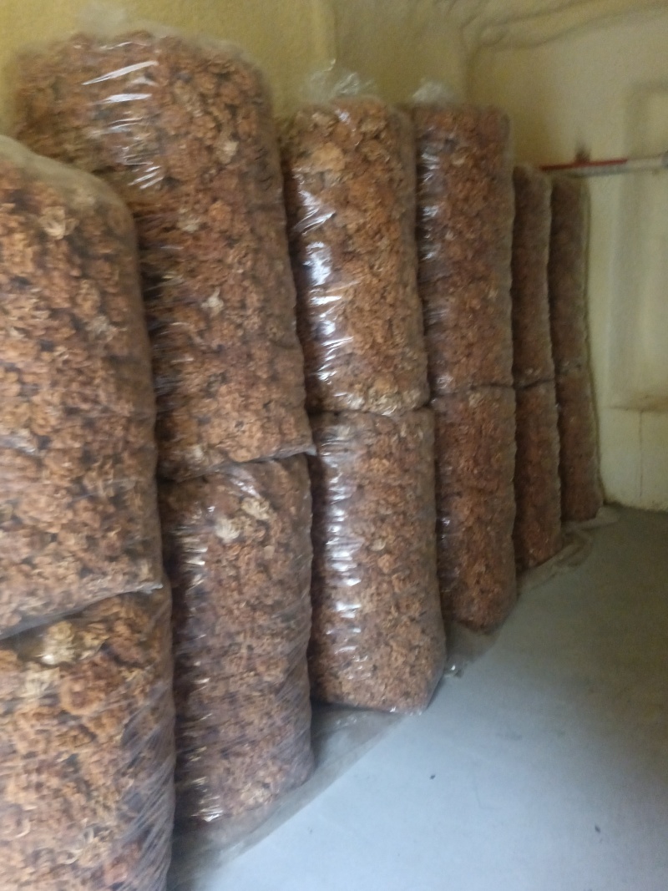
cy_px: 446
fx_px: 695
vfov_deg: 65.3
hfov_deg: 51.3
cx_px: 334
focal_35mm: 27
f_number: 1.9
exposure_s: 1/33.3
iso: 3408
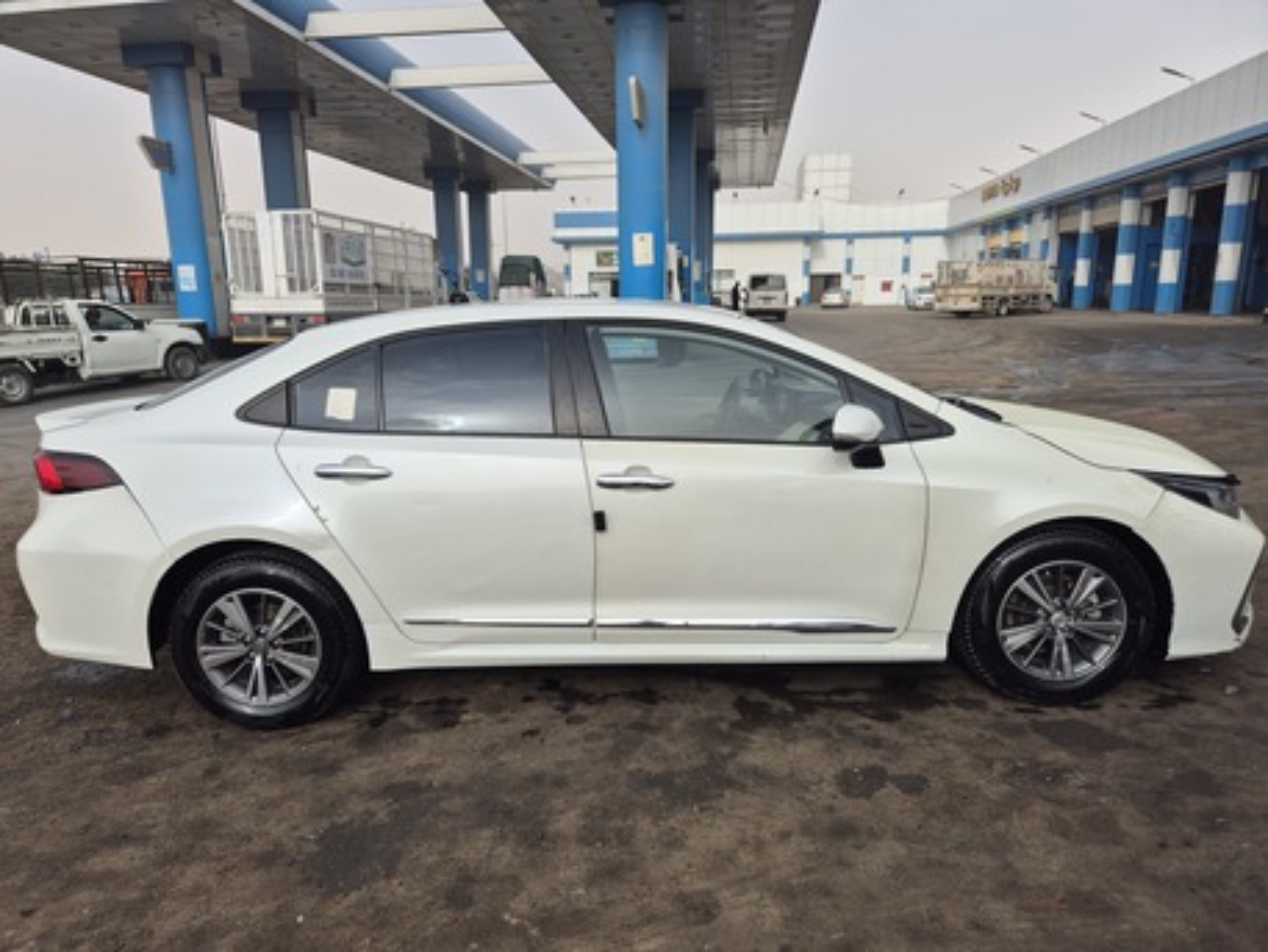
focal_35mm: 23
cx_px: 634
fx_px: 843
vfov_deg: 58.9
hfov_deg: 73.9
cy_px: 476
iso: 25
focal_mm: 5.4
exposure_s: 1/2036
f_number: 1.8
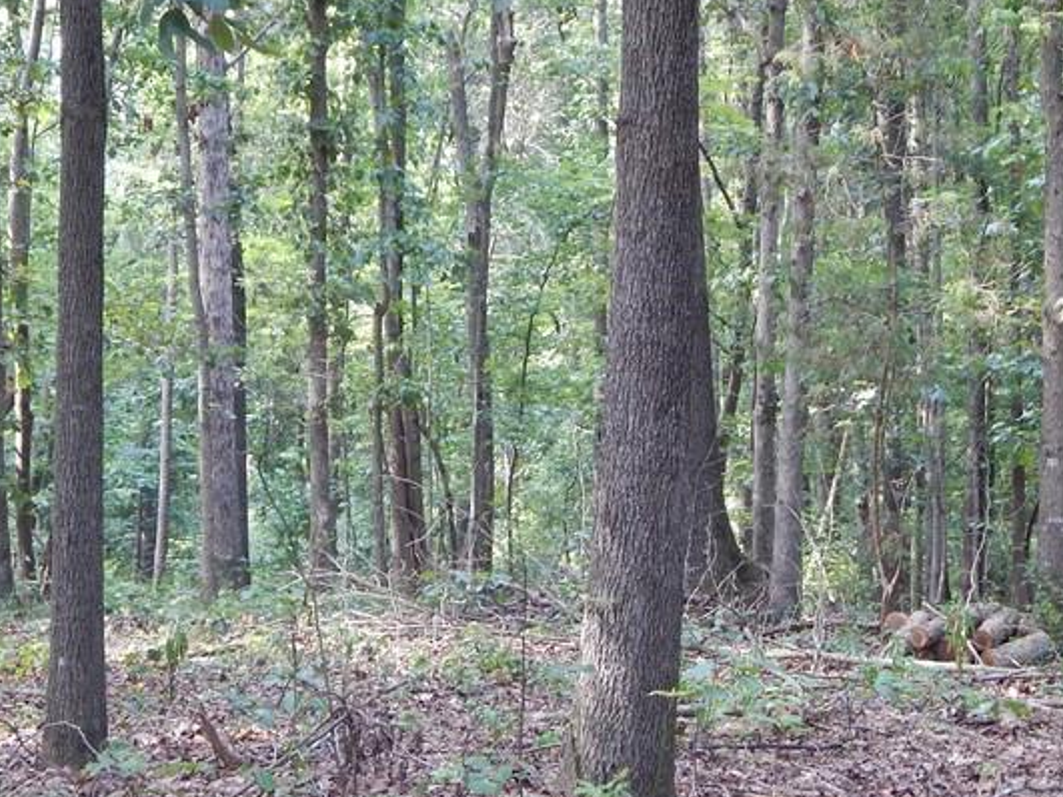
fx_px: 2548
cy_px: 411
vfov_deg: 17.8
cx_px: 496
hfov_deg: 23.6
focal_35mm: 83
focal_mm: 7.7
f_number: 3.6
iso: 200
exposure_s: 1/30
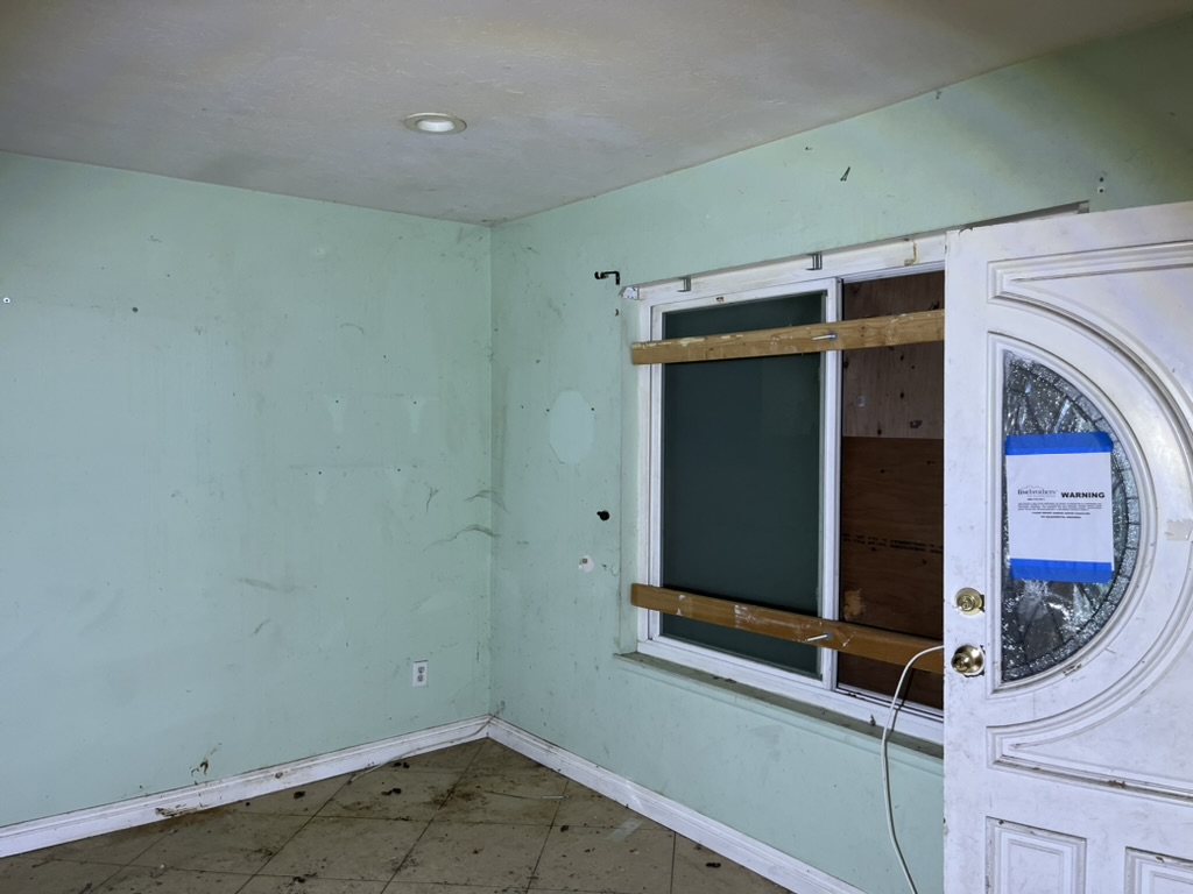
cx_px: 596
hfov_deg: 67.3
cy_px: 447
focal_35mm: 26
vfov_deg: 53.1
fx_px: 896
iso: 125
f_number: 1.6
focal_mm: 5.1
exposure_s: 1/121
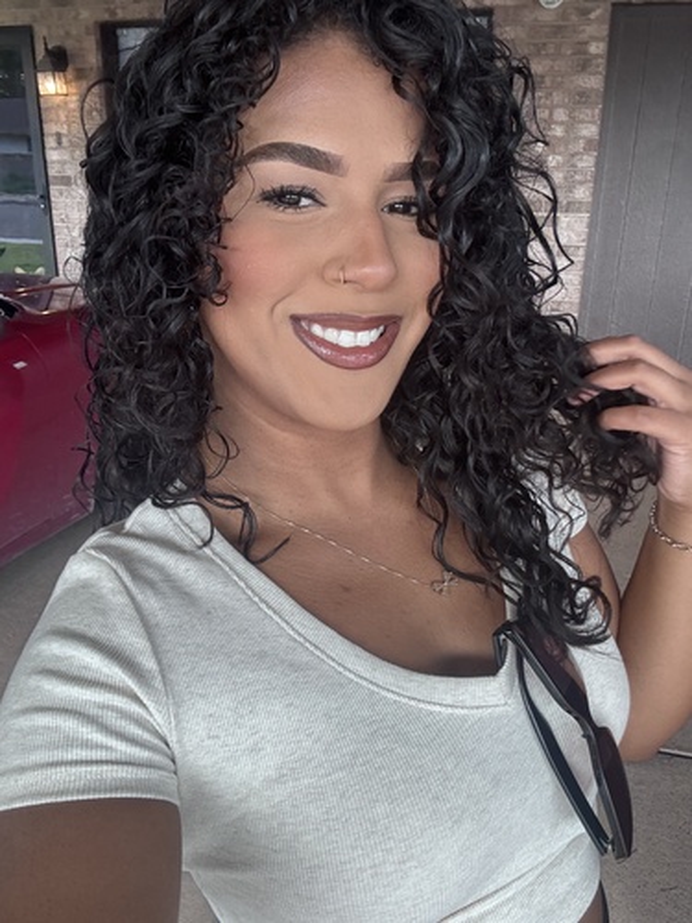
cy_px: 462
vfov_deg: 60.0
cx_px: 346
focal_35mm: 30
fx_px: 800
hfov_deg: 46.8
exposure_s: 1/121
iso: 50
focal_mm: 2.69
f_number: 1.9
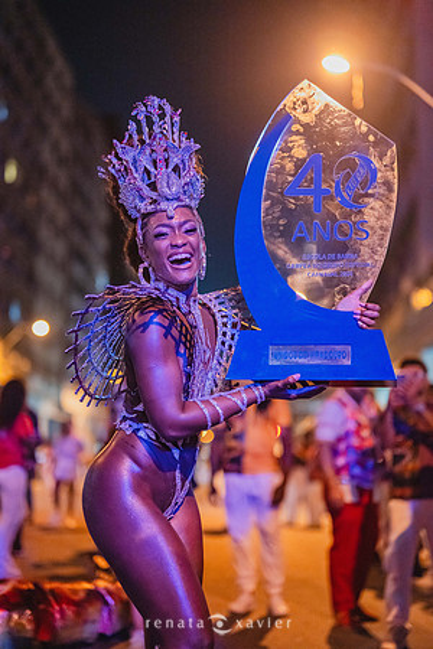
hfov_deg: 27.0
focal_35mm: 50
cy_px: 324
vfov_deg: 39.6
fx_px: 902
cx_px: 216
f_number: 1.2
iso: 6400
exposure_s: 1/250
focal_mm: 50
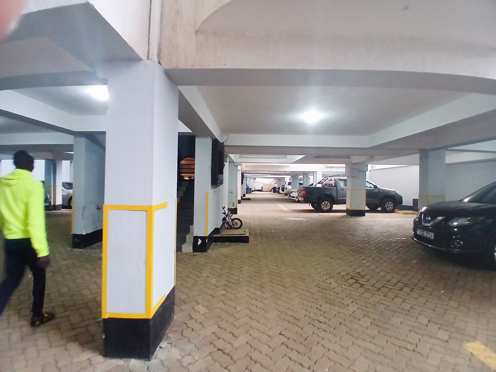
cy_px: 186
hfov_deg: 91.0
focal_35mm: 17
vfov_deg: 74.7
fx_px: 244
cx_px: 248
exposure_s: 1/25
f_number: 2.2
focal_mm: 1.4
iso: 320
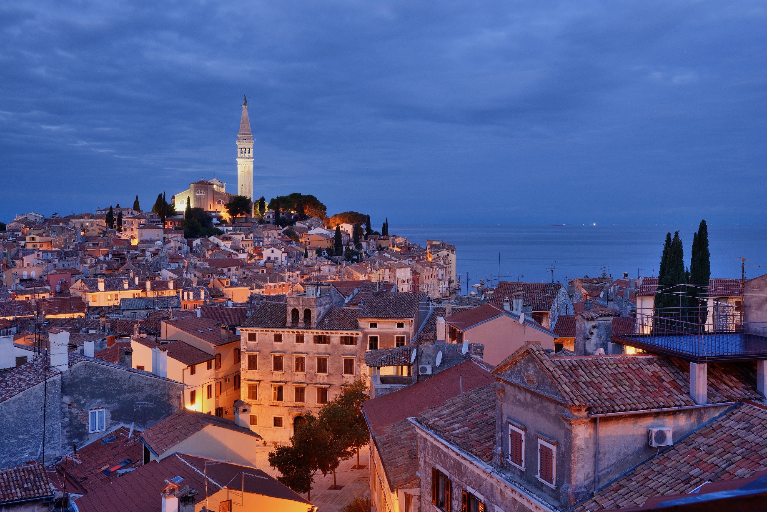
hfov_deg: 50.7
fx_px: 810
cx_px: 384
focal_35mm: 38
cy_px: 256
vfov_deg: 35.1
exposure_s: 30
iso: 200
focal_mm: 38
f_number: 16
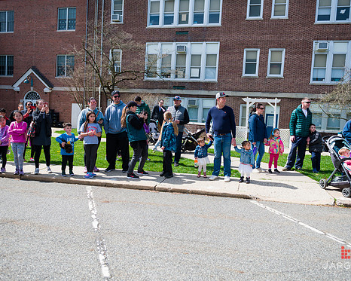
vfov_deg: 51.5
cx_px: 176
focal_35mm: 28
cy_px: 140
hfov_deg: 62.2
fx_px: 291
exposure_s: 1/3200
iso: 200
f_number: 4
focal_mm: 24
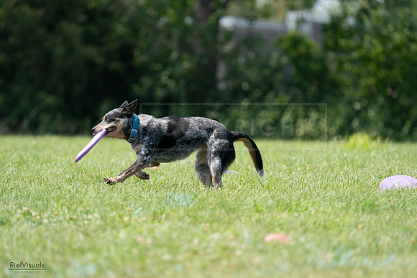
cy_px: 139
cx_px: 208
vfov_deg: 3.6
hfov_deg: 5.4
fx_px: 4460
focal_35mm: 385
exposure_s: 1/4000
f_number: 6.3
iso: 1600
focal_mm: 385
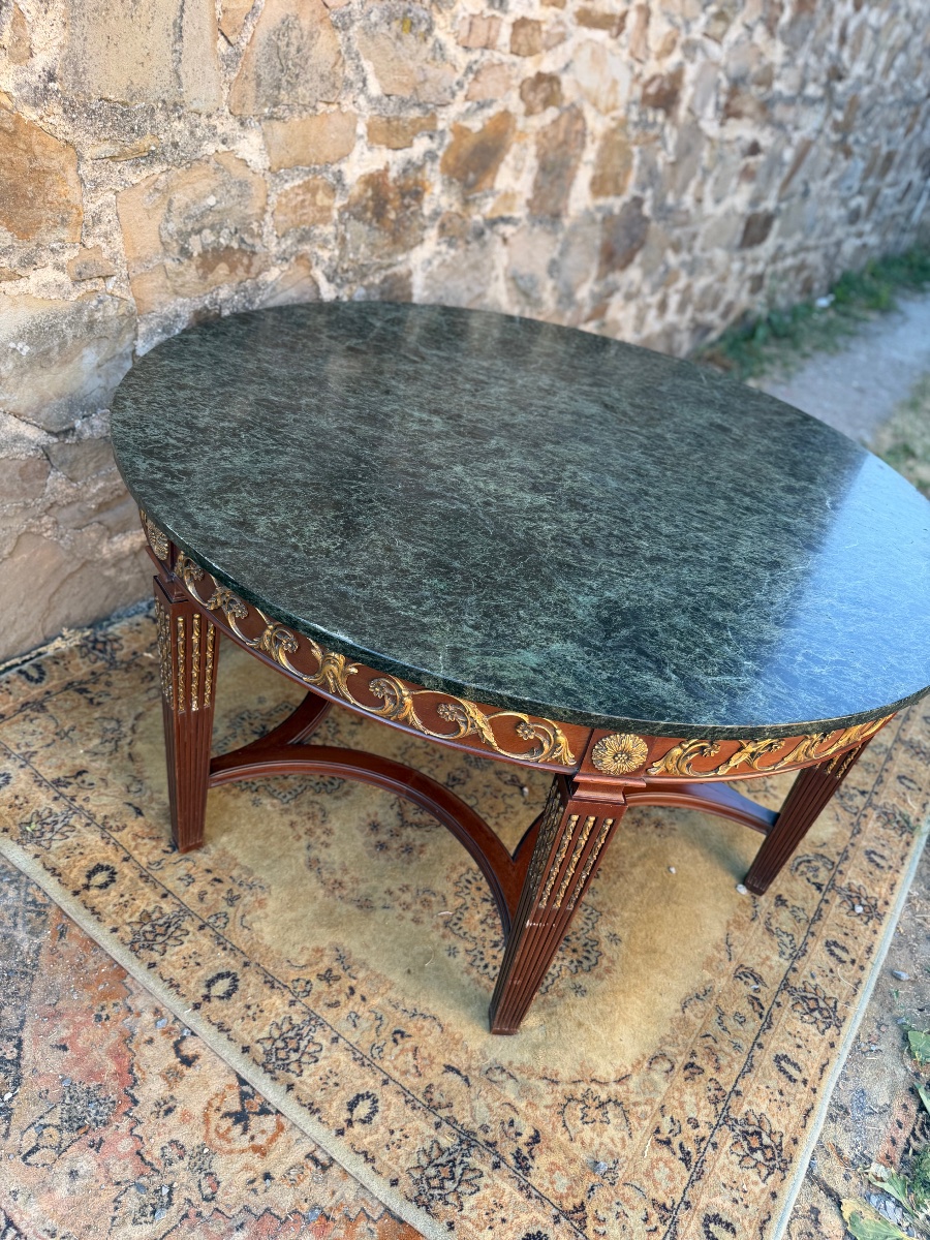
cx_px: 465
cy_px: 620
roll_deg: -12.4
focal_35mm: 24
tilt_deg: -35.2
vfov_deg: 71.6
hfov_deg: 56.8
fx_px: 860
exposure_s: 1/158
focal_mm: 6.76
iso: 64
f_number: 1.78
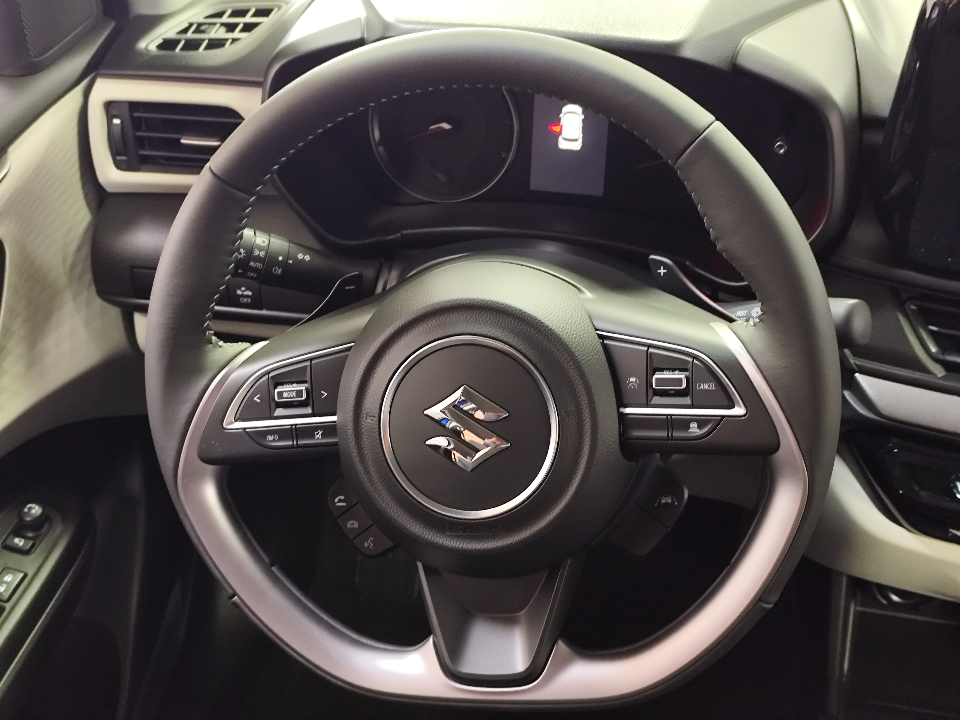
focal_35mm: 46
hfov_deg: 41.2
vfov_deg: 31.5
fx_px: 1276
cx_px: 480
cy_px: 360
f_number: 1.65
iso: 1000
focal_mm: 6.19
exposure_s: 1/14.3
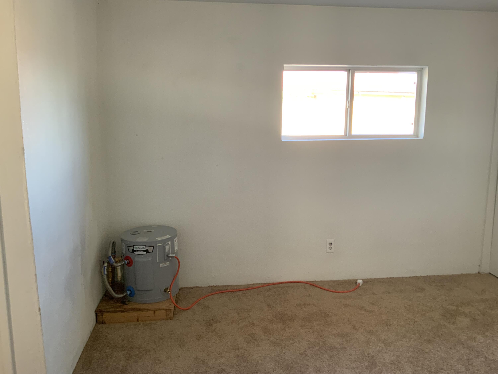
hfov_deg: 61.7
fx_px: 417
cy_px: 187
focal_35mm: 29
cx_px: 249
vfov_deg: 48.2
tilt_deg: -9.3
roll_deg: +1.7
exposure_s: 1/60
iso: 80
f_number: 1.8
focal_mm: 3
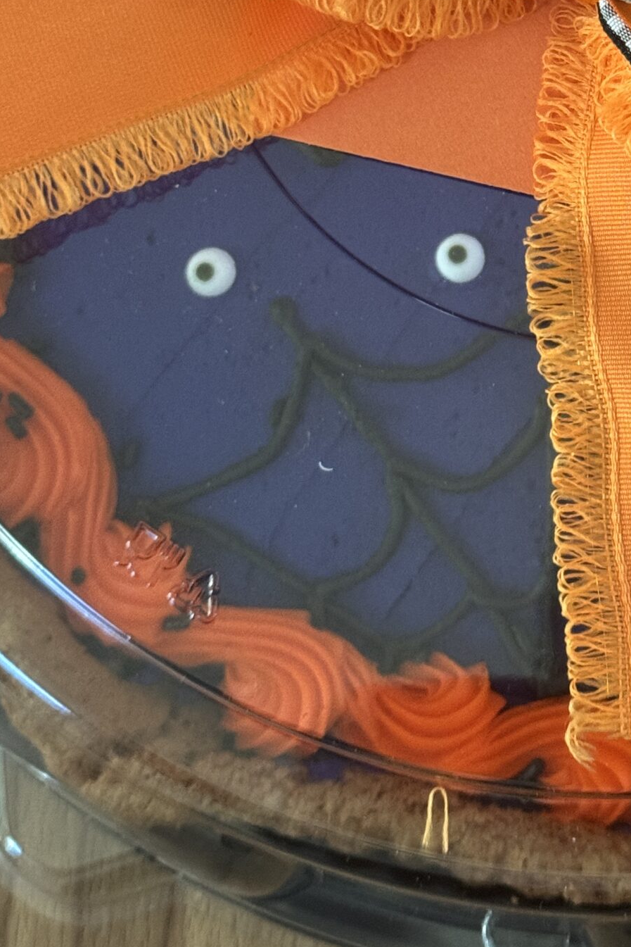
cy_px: 73
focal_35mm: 95
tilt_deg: -79.7
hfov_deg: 14.2
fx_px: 2497
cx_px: 629
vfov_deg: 20.9
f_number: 1.78
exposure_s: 1/40
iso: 400
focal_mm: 6.76
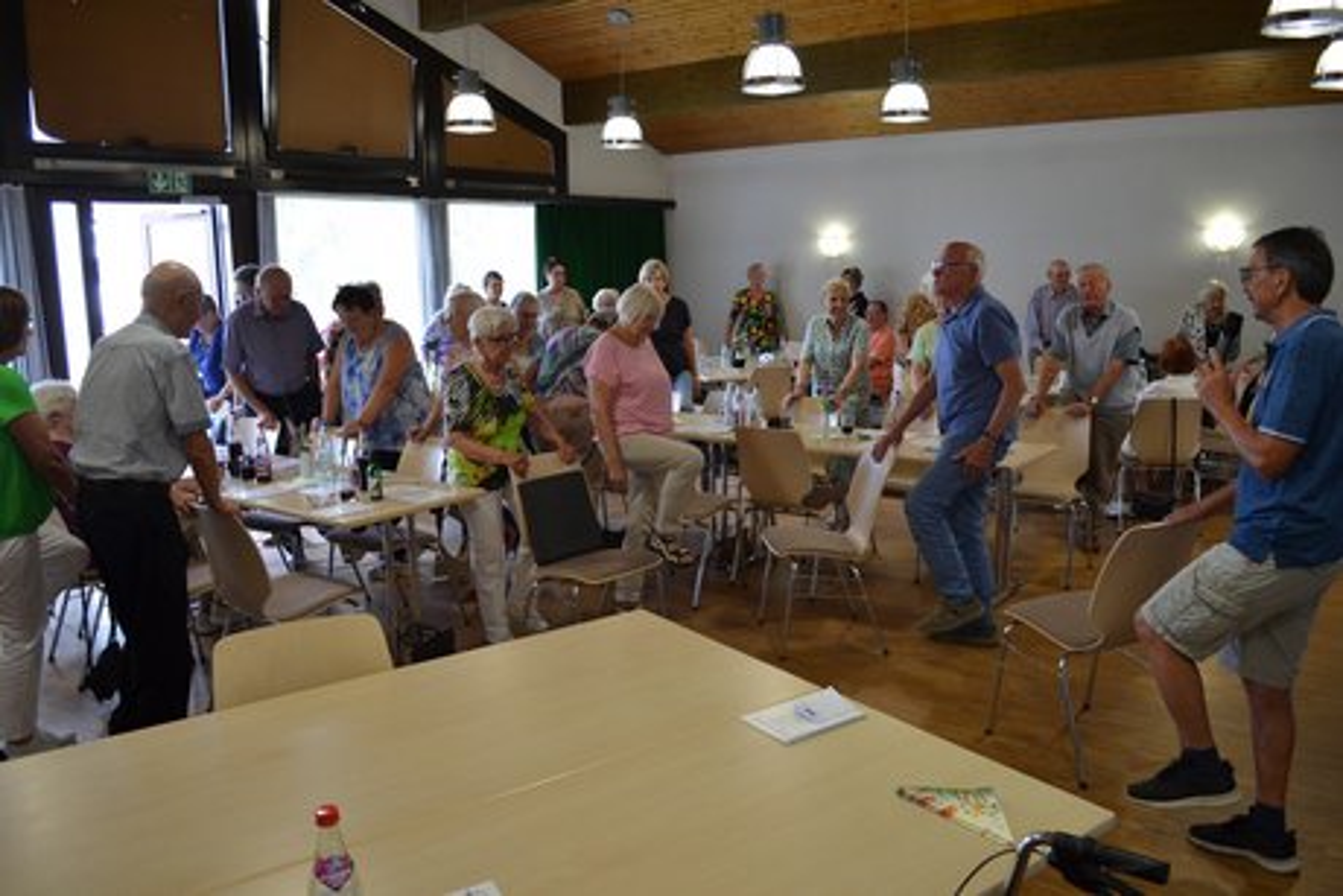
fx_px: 1008
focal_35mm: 27
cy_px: 448
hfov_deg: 67.4
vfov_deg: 48.0
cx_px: 672
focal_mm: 18
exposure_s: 1/60
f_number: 4
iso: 400
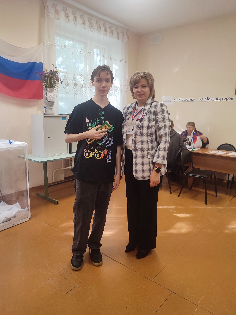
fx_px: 227
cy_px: 158
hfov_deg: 54.9
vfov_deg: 69.4
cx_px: 118
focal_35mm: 25
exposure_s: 1/33
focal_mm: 6.04
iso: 352
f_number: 1.9
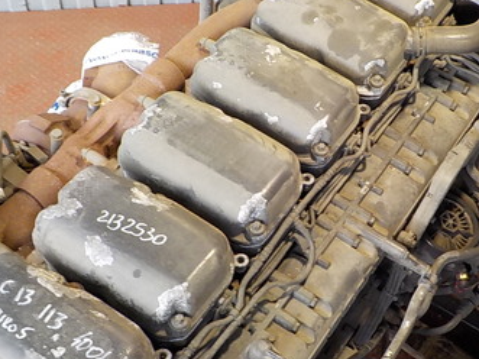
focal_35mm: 58
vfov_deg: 25.2
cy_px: 178
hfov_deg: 33.0
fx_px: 802
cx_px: 318
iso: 140
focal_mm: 4.1
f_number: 3.3
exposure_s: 1/30
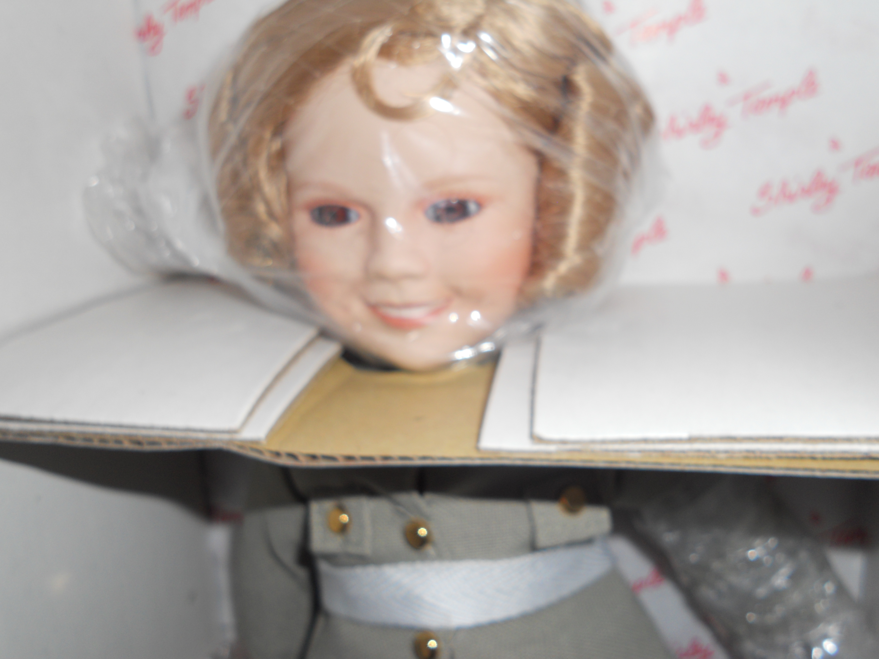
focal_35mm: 32
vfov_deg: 44.2
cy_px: 330
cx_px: 440
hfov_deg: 56.8
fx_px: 813
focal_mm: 5.8
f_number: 8.8
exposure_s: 1/25
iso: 80
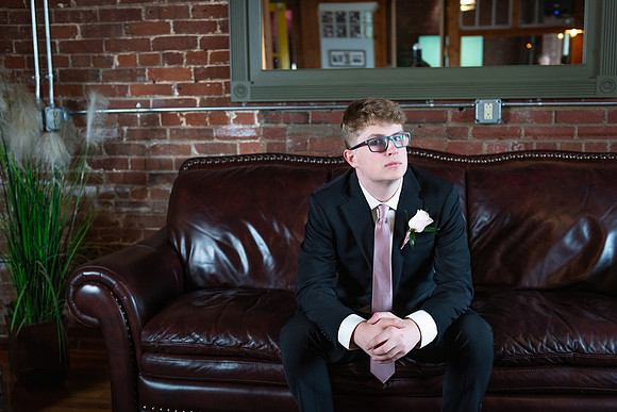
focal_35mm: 45
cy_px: 206
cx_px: 308
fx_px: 771
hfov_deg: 43.6
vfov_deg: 29.9
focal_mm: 45
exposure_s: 1/250
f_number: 3.2
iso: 400
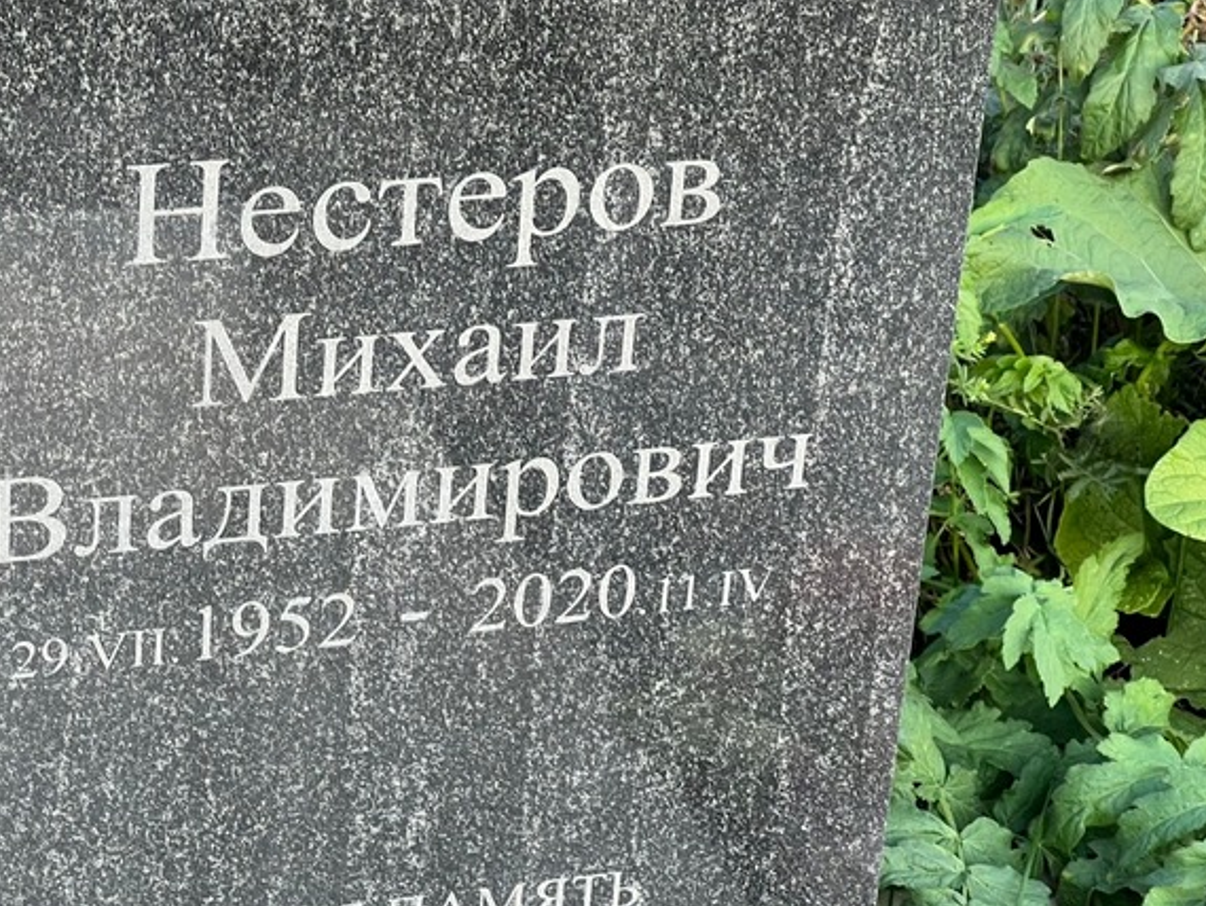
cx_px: 404
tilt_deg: -26.9
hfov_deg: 18.2
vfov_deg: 13.7
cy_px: 364
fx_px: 3764
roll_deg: -2.7
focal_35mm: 108
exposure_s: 1/99
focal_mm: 9
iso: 80
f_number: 2.8
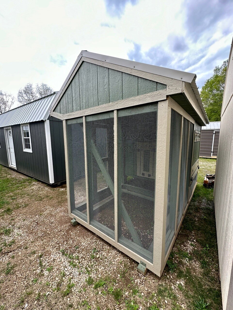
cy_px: 155
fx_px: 126
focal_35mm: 14
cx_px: 116
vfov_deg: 102.1
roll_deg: +0.9
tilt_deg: -9.2
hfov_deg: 85.7
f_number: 2.2
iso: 40
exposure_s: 1/123
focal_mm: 2.22
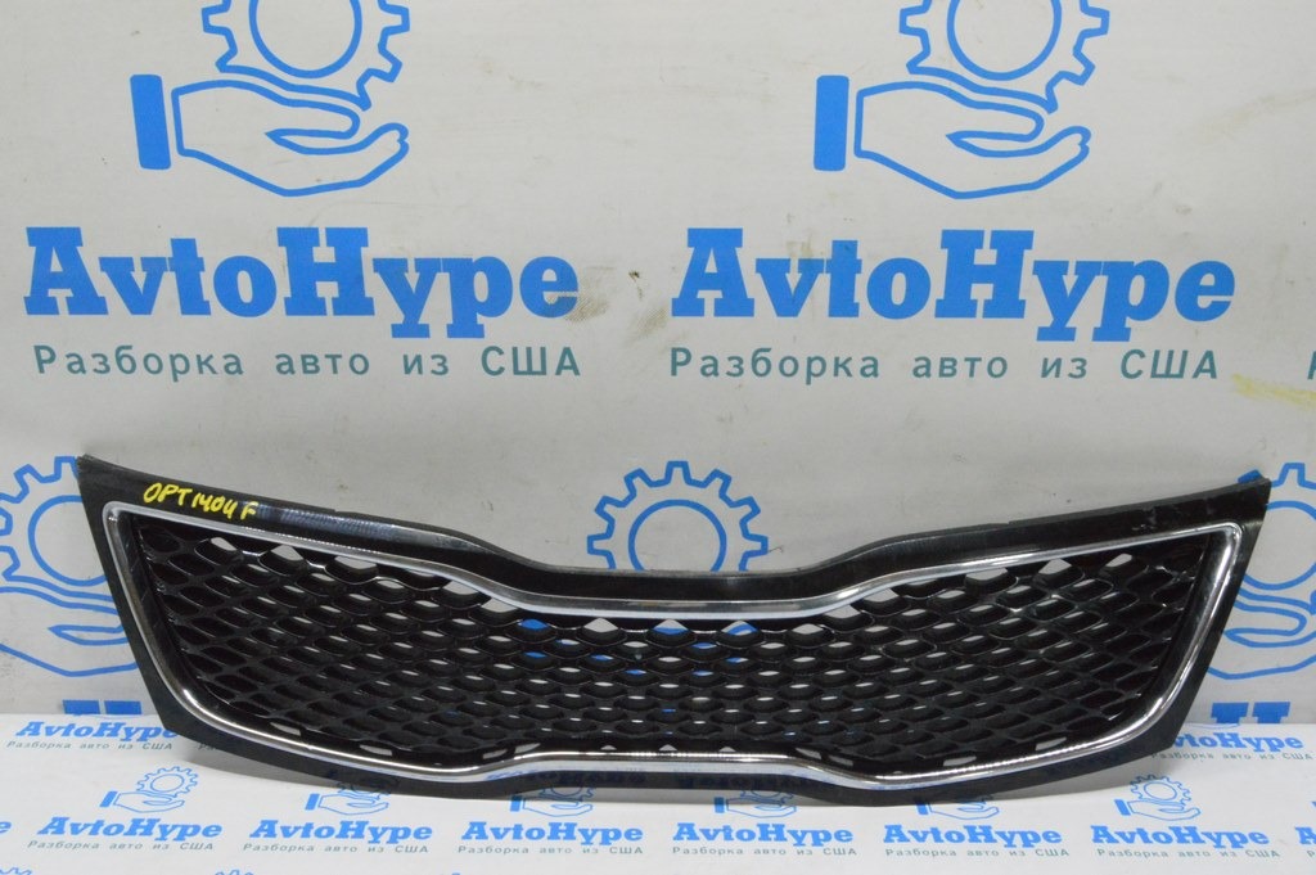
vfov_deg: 36.8
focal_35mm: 36
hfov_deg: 53.2
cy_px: 438
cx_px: 658
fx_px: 1315
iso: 6400
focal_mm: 24
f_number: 20
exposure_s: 1/20
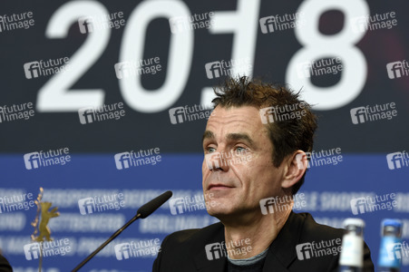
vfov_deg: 7.0
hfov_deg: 10.6
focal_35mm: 195
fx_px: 2214
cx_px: 204
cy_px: 136
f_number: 3.5
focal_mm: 130
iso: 640
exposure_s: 1/320
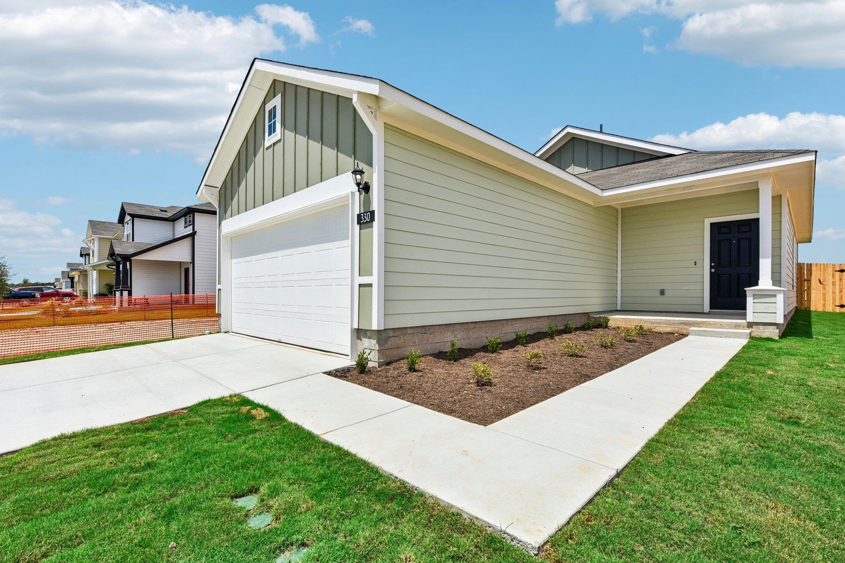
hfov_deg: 96.7
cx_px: 422
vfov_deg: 73.7
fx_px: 375
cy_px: 282
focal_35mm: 16
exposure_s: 1/800
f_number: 8
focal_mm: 16
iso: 100
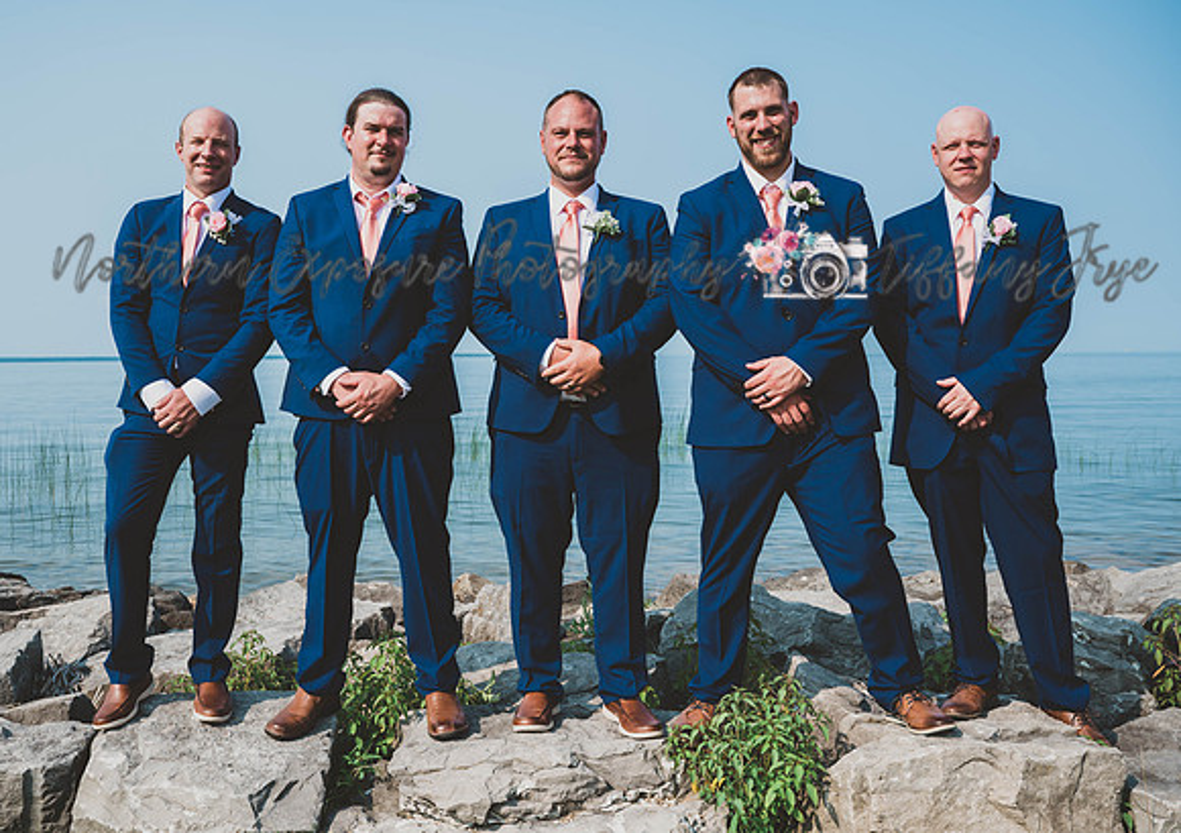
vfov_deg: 39.5
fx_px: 1160
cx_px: 523
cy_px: 395
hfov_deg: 53.8
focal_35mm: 35
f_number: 6.3
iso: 100
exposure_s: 1/320
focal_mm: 30
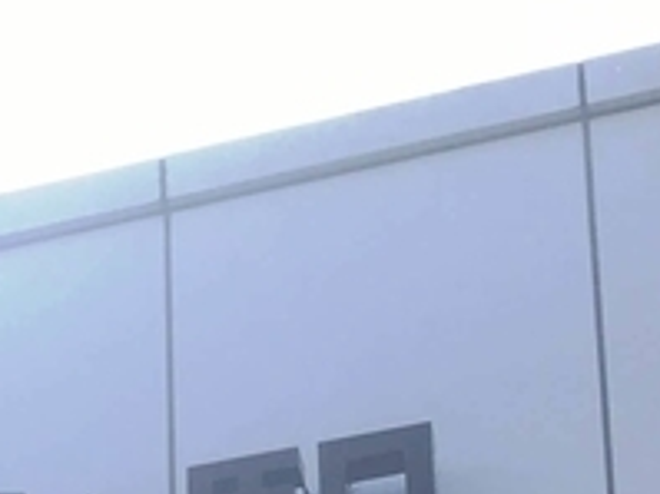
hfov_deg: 12.2
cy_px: 1237
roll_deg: -2.7
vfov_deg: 8.9
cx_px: -501
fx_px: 2839
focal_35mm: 149
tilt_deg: +17.4
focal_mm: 4.15
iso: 25
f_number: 2.2
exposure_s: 1/761
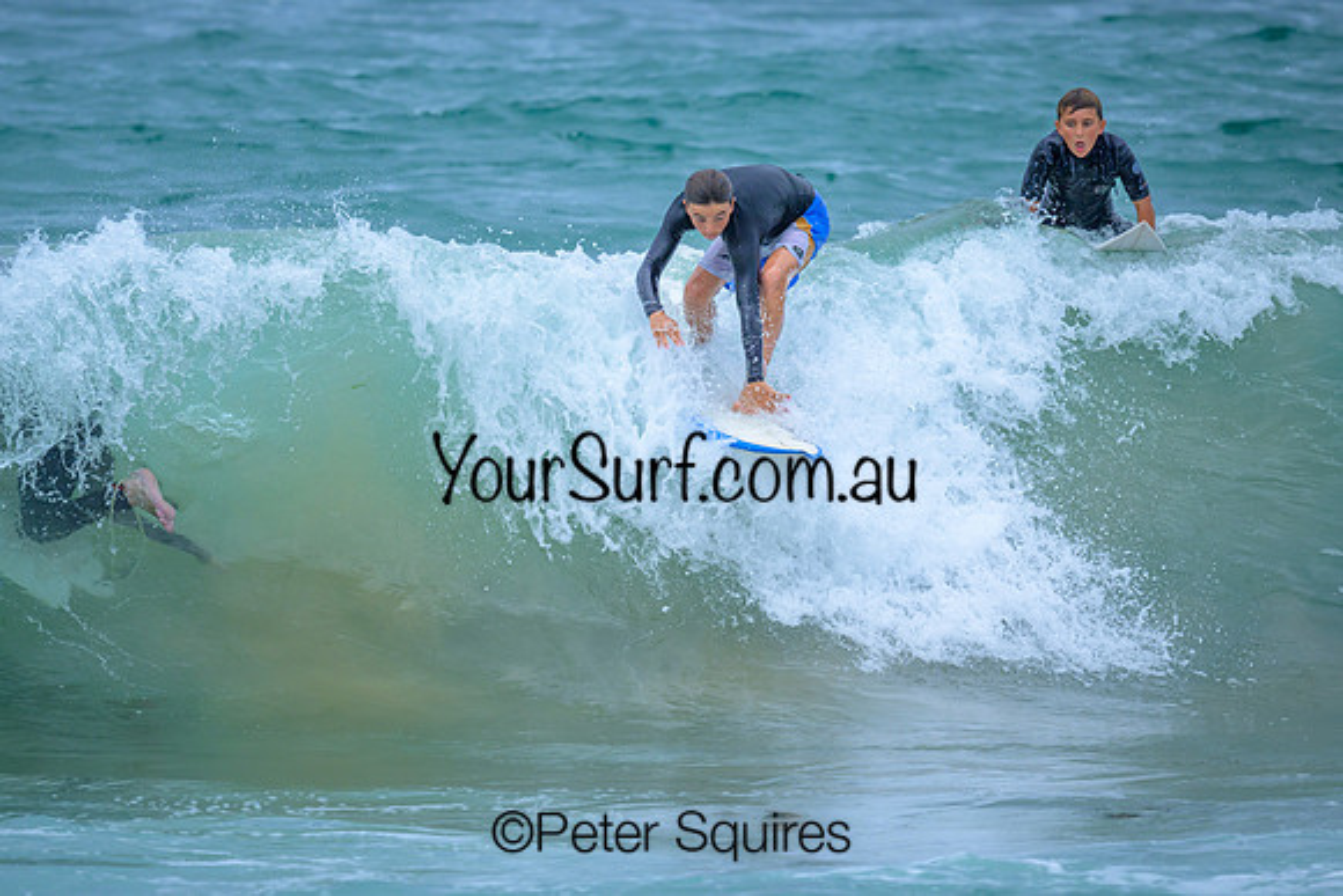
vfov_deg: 1.3
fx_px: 41016
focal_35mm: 1099
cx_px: 582
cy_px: 375
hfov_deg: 1.9
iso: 450
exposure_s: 1/2000
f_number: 6.3
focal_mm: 800
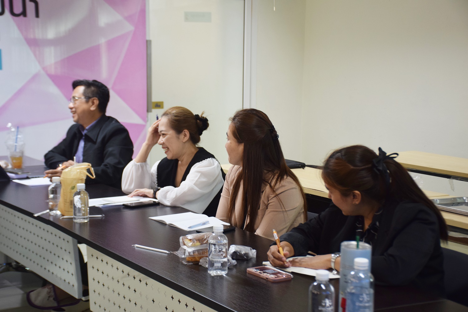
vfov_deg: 21.6
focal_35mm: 63
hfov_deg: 31.9
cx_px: 234
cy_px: 156
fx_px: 819
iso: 640
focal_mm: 42
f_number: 4.5
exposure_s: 1/60
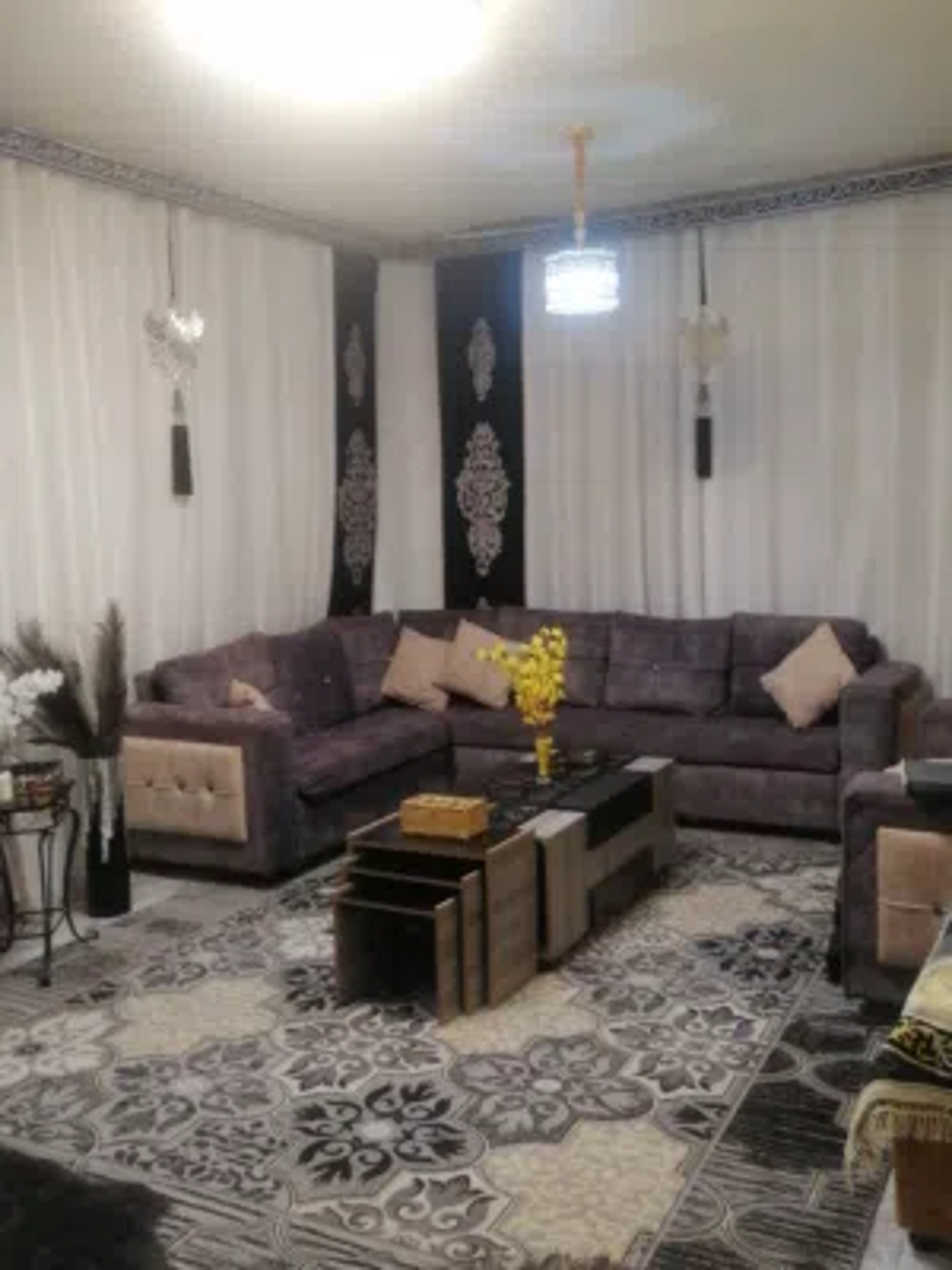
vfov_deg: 52.6
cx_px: 476
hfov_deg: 40.7
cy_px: 635
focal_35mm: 35
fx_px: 1283
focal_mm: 5.3
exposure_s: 1/30
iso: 250
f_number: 1.8
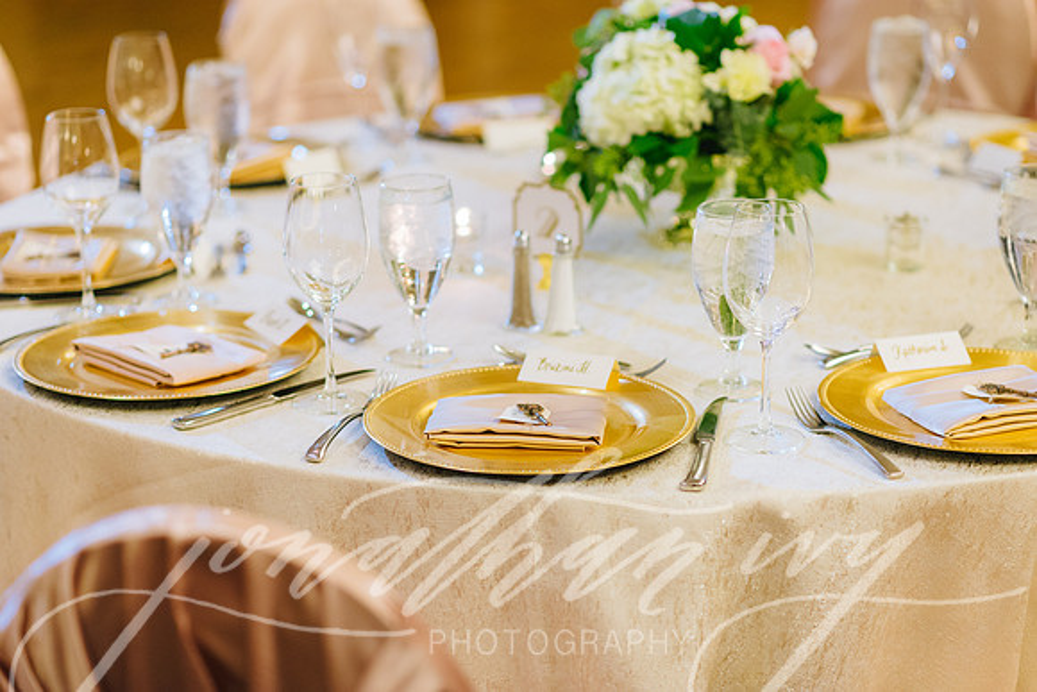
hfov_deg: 23.9
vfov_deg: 16.1
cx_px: 518
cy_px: 346
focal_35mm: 85
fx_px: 2449
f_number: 2.2
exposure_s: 1/125
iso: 1600
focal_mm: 85
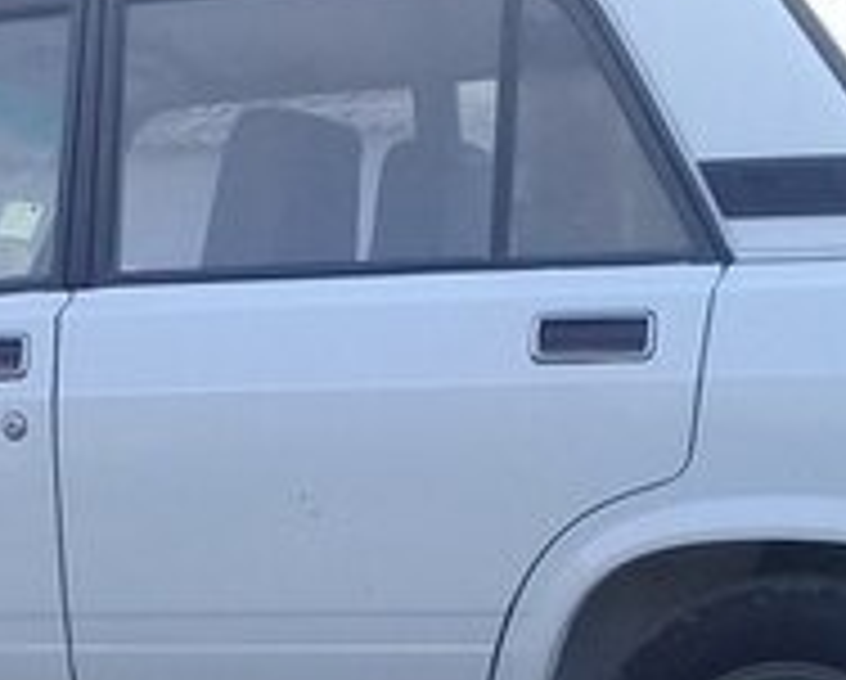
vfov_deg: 14.2
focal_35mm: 106
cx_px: 288
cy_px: 763
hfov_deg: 18.0
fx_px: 2658
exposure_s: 1/262
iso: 50
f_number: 2.2
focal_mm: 3.3
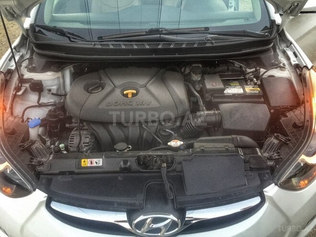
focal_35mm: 29
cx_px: 158
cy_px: 118
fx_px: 265
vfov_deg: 48.2
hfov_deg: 61.7
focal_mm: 4.15
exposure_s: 1/8
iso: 125
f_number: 2.2
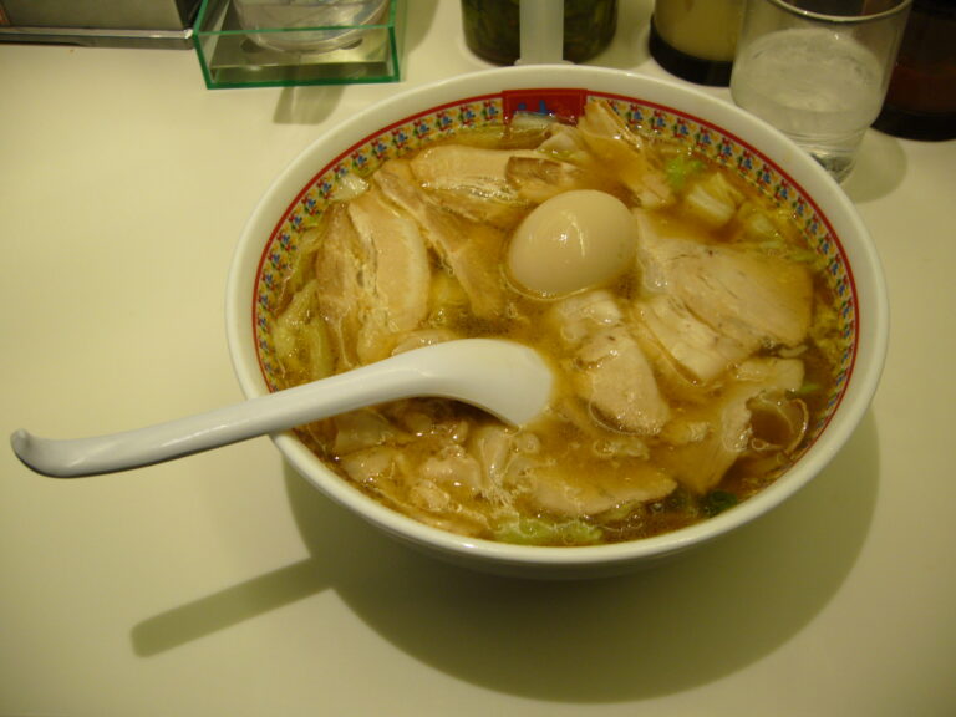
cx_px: 478
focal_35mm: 35
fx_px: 967
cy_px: 358
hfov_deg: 52.6
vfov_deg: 40.7
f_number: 2.8
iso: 100
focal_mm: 5.8
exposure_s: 1/30
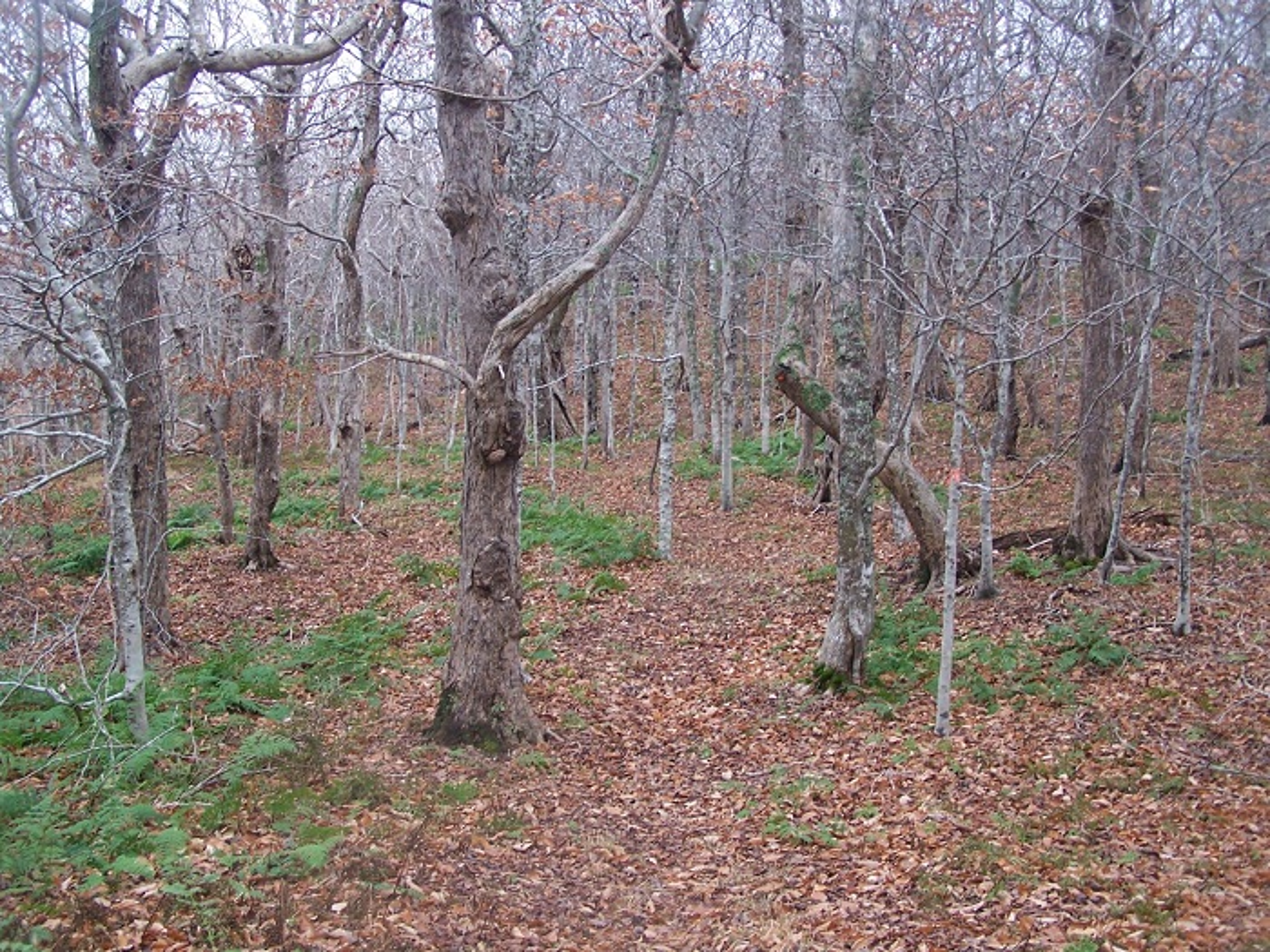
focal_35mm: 48
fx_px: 1761
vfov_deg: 30.3
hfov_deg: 39.7
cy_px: 476
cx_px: 635
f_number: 3
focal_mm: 8
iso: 80
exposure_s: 1/80
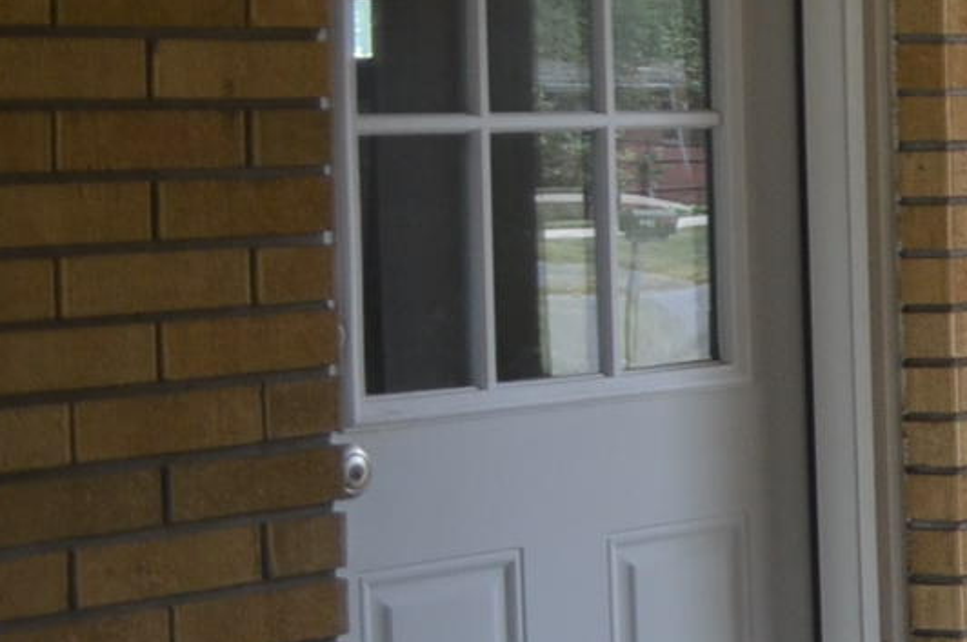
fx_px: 3353
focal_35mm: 125
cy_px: 96
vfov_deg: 10.9
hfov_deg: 13.3
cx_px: 2138
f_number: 4
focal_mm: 18
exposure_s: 1/60
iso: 400
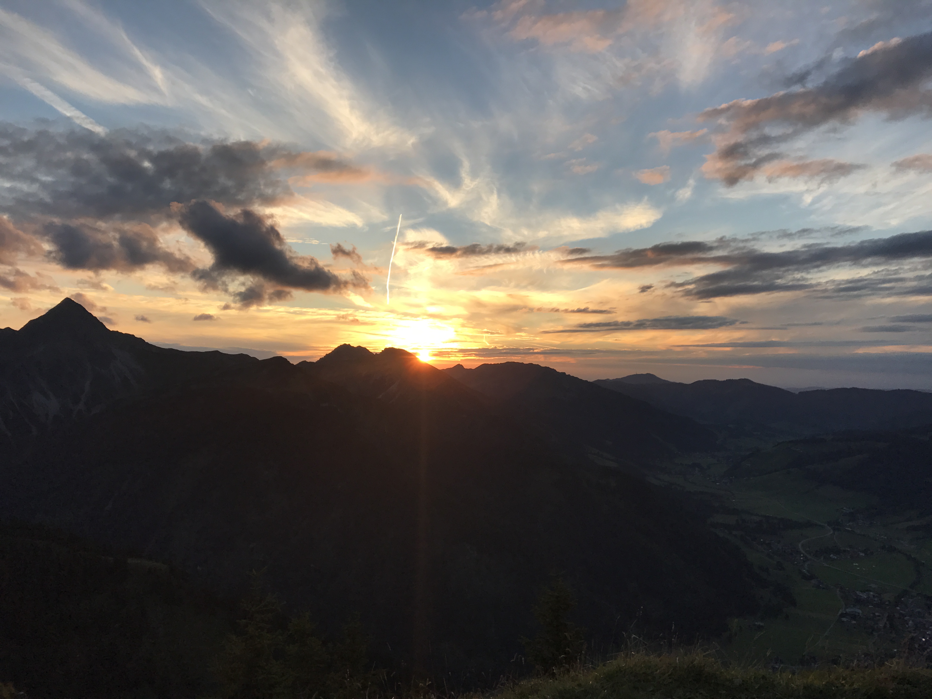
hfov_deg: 63.4
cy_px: 350
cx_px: 466
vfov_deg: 49.7
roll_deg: -0.9
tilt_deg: +2.2
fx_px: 754
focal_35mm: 28
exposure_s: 1/778
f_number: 1.8
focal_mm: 3.99
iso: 20
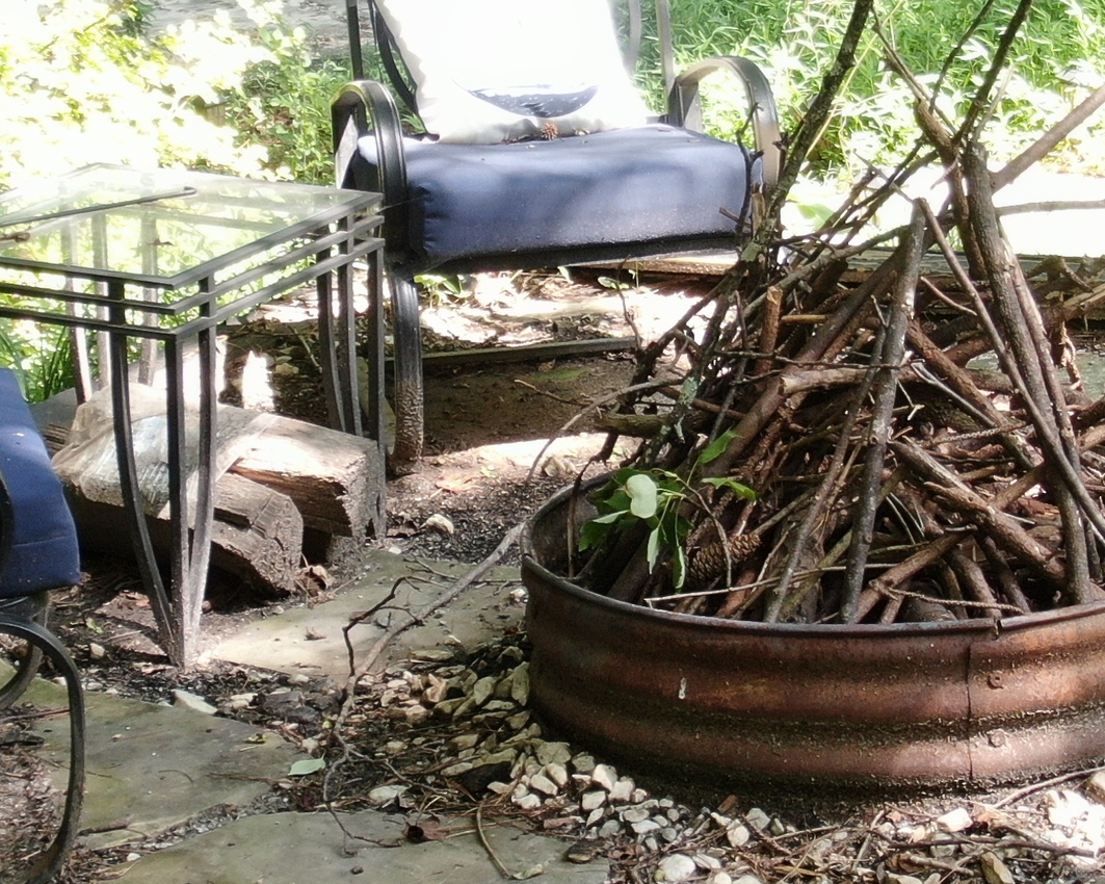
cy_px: 421
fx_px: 3597
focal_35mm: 110
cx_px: 515
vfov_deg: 14.0
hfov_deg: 17.5
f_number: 3.4
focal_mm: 6.77
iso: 100
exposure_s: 1/30
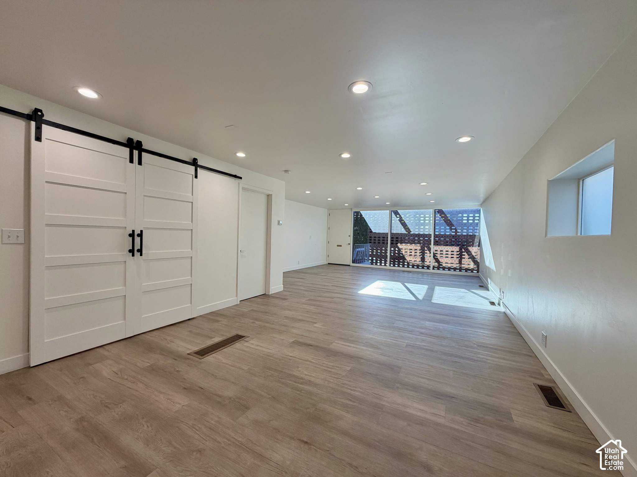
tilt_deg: -0.6
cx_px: 318
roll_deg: -1.4
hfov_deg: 102.1
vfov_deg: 85.7
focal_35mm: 14
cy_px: 238
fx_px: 258
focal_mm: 2.22
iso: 100
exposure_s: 1/120
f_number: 2.2
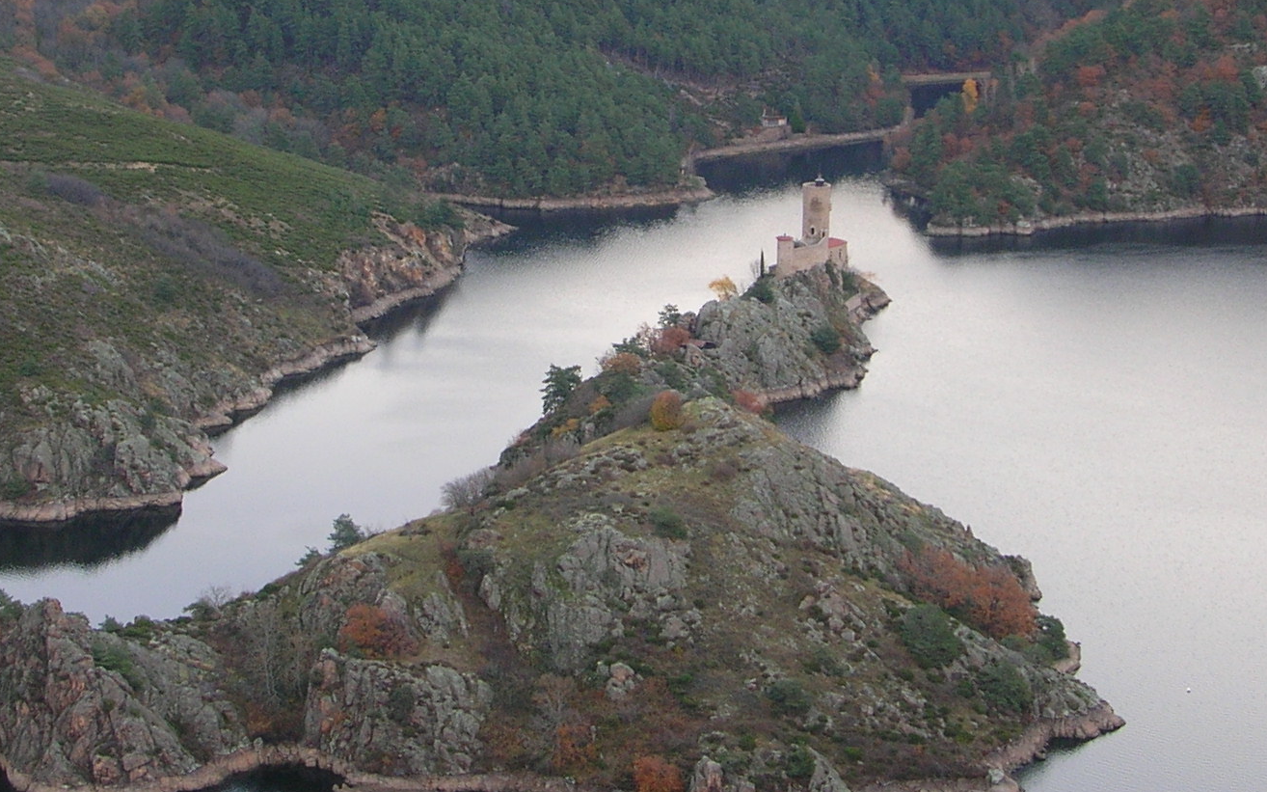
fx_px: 2866
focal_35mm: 83
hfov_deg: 24.9
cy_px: 150
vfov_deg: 15.6
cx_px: 651
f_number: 3.1
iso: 50
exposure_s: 1/47.1
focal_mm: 7.5
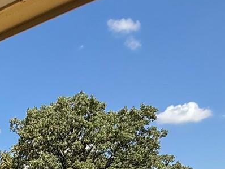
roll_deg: +2.1
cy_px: 296
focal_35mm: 72
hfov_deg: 24.6
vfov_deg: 17.1
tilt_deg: -3.7
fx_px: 468
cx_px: -40
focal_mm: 2.22
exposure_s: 1/2506
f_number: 2.2
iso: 50
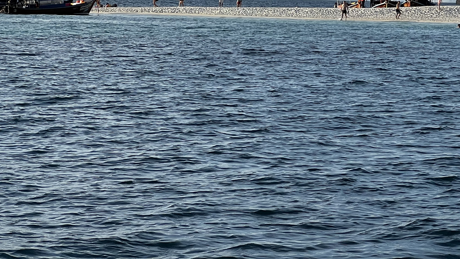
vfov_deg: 7.1
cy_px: -89
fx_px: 2061
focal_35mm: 169
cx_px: 352
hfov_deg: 12.7
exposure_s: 1/809
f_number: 2.8
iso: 32
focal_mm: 9
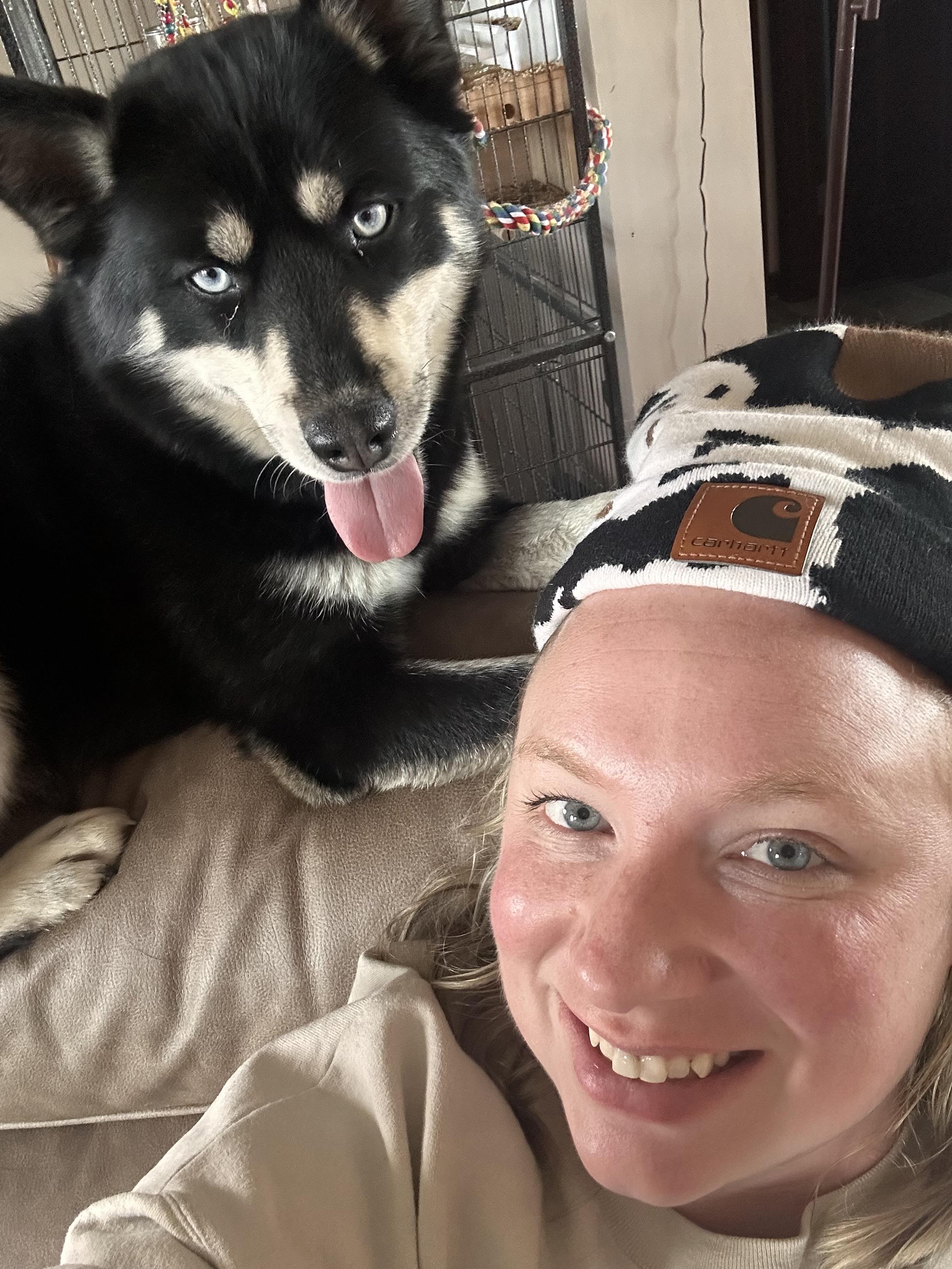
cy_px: 634
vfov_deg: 60.0
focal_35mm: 30
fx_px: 1100
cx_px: 476
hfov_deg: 46.8
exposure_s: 1/60
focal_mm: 2.69
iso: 250
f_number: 1.9
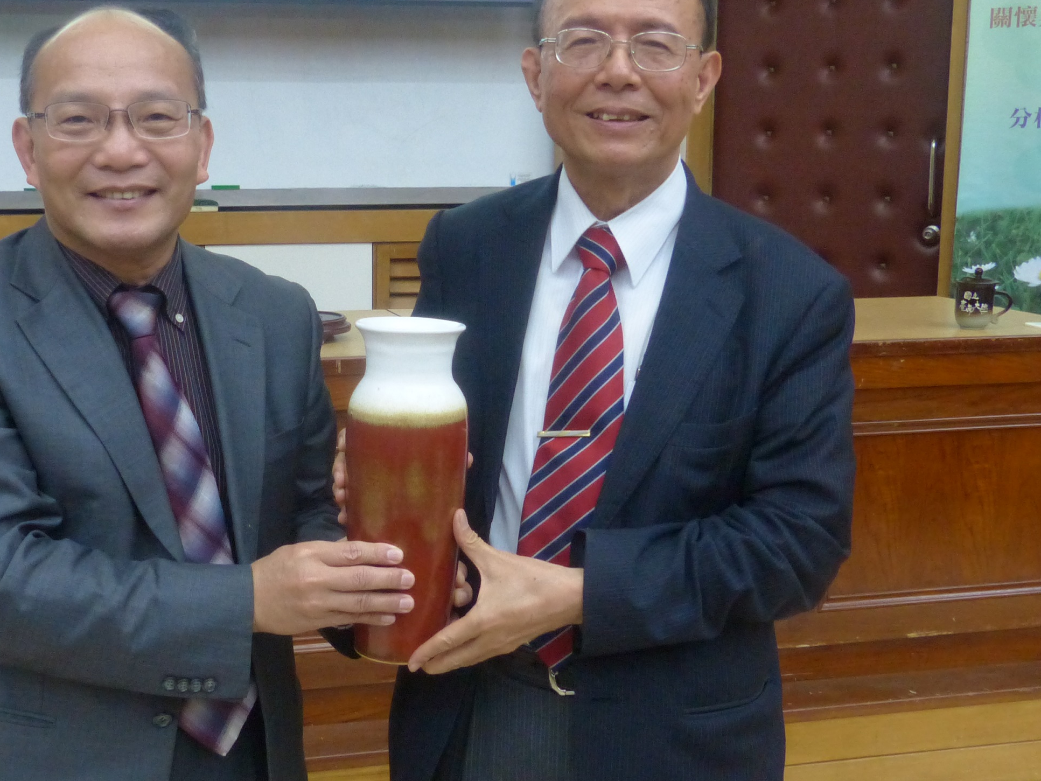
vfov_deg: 32.2
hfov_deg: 41.6
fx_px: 1353
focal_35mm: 45
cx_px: 357
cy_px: 375
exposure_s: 1/40
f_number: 2.8
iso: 400
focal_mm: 5.3
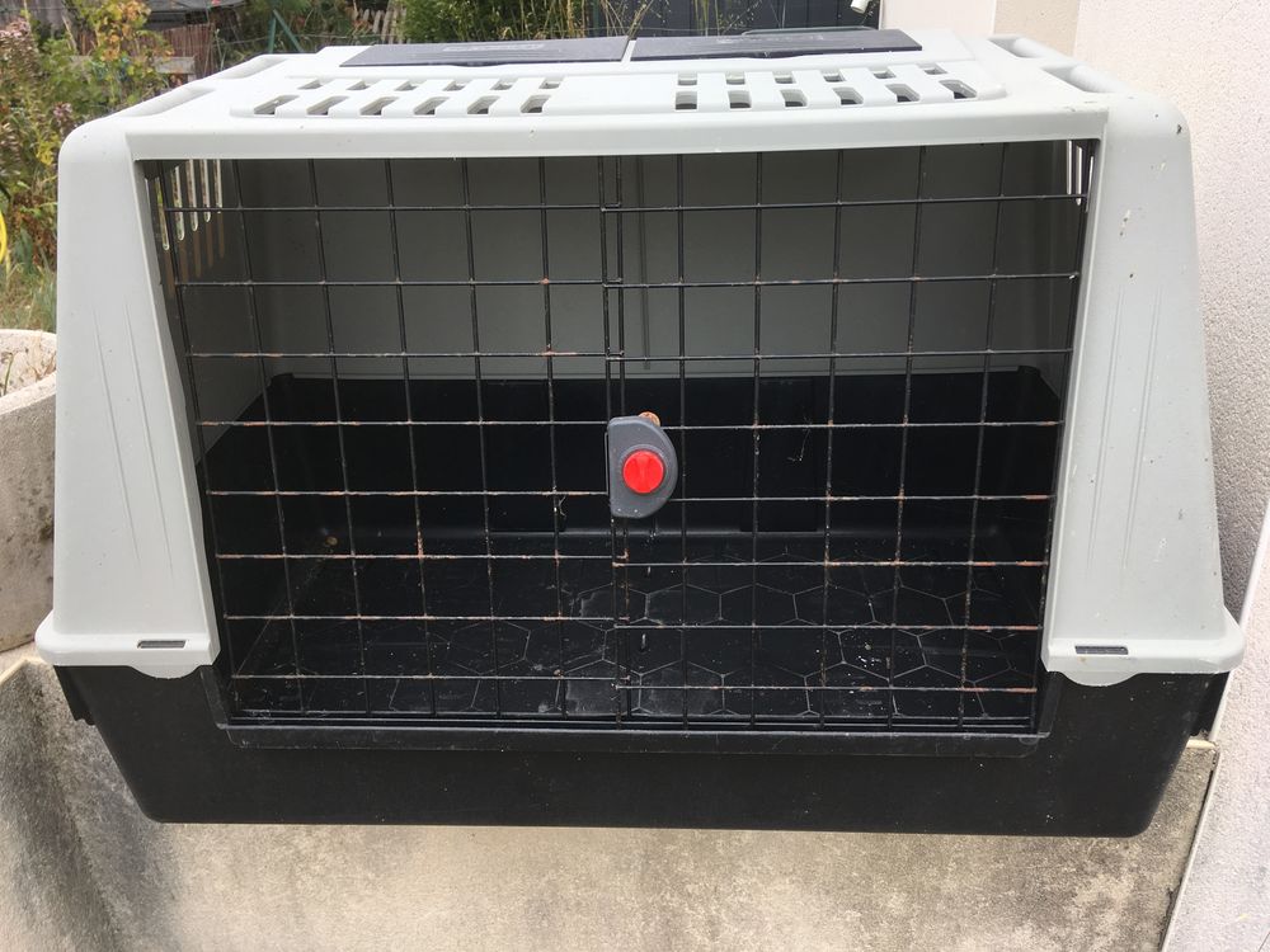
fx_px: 1064
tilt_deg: -25.2
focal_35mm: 29
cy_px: 476
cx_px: 635
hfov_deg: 61.7
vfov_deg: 48.2
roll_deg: +1.3
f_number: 2.2
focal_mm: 4.15
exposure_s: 1/625
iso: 25
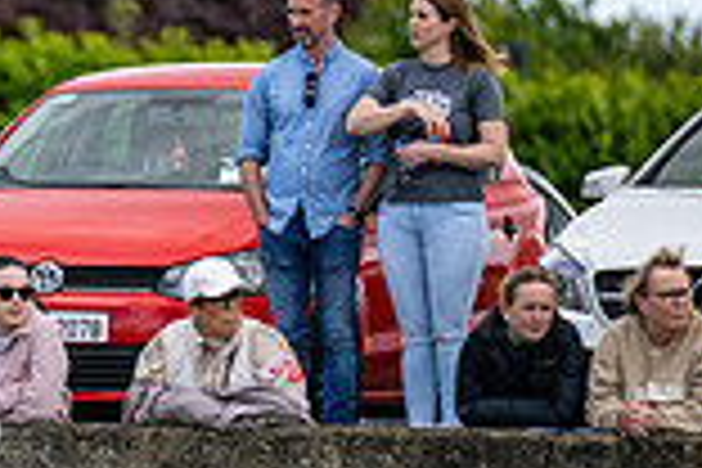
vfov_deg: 0.9
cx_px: -204
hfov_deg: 1.3
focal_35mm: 1591
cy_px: 539
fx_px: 31022
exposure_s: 1/3200
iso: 280
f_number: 2.8
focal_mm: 300
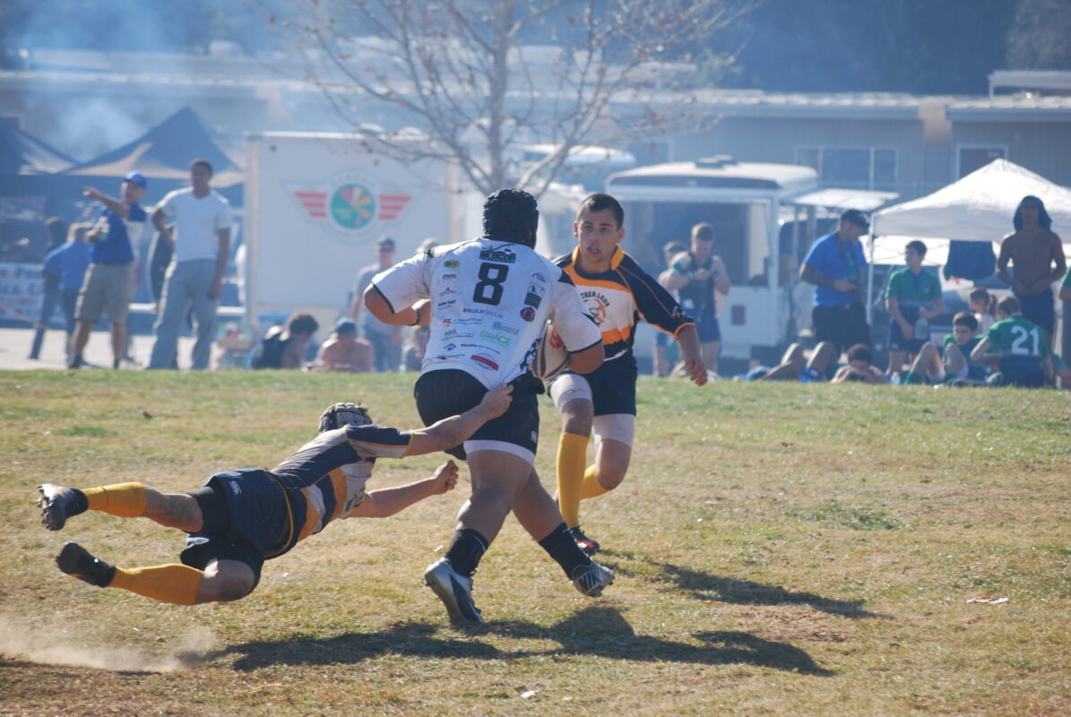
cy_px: 358
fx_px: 5451
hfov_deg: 11.2
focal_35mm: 183
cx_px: 536
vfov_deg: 7.5
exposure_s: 1/800
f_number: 5
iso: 200
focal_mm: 122
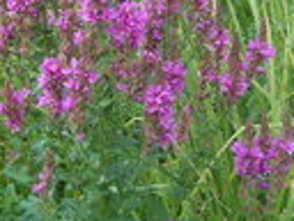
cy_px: -49
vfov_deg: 12.9
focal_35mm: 112
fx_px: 951
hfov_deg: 17.6
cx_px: 126
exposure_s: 1/400
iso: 80
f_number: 3.1
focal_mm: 6.72
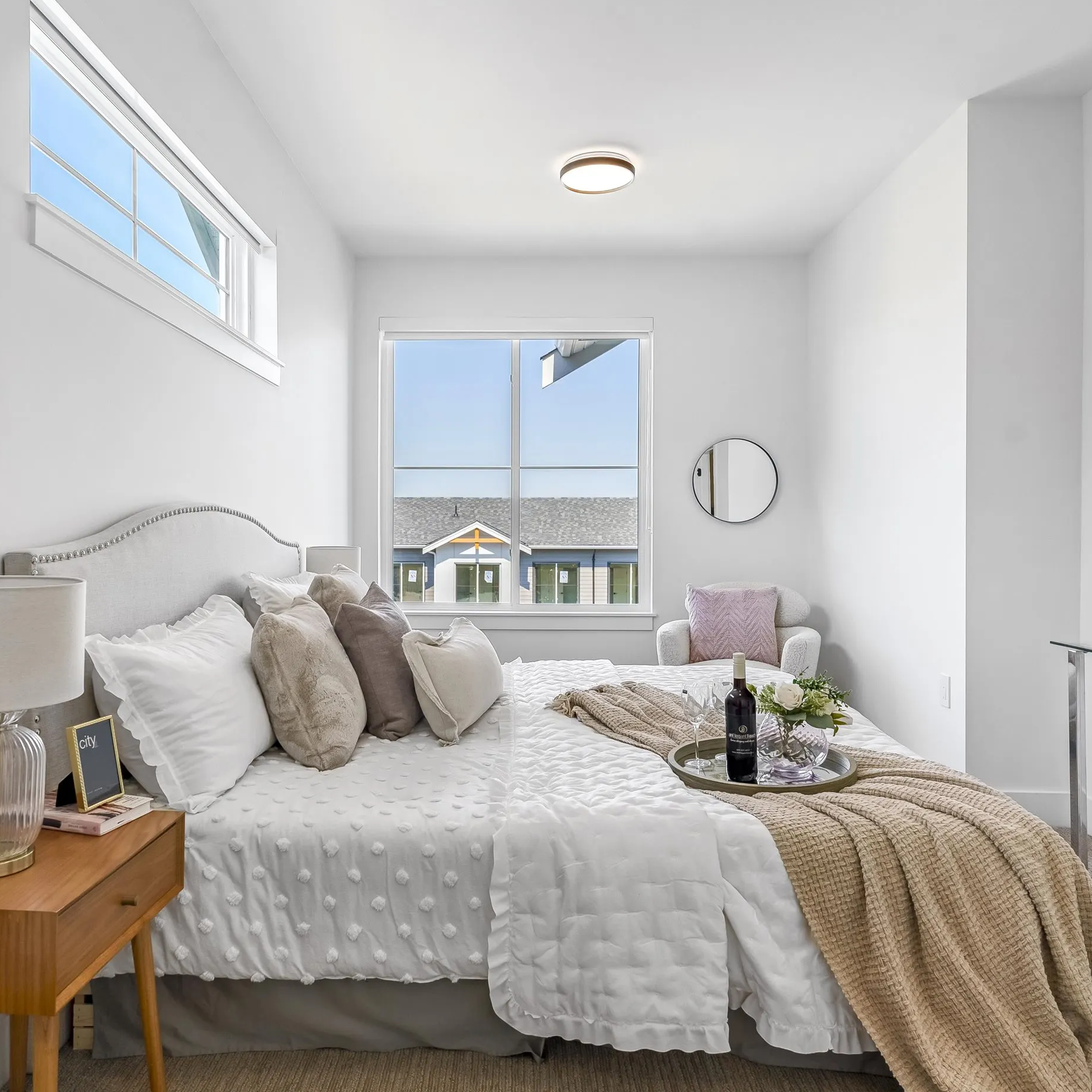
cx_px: 503
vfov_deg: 65.0
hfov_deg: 64.9
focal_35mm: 24
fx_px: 857
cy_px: 545
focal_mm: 17
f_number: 7.1
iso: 200
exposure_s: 1/40
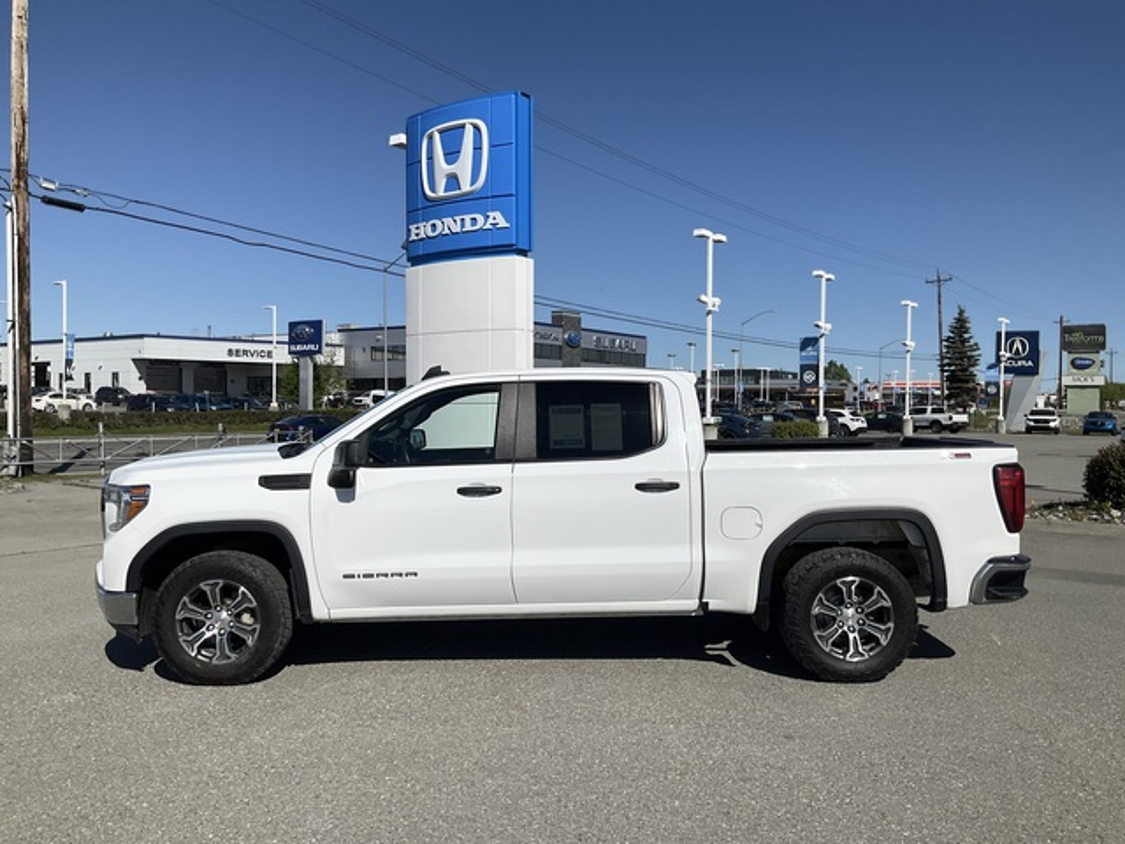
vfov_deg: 48.2
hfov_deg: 61.7
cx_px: 562
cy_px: 422
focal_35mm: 29
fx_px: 942
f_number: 1.8
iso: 25
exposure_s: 1/5263
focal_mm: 3
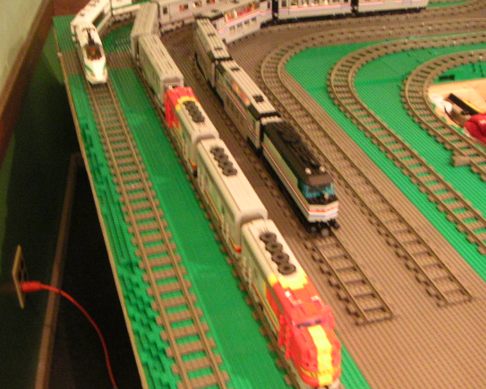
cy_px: 207
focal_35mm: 46
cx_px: 260
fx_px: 662
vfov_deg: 32.8
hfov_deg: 40.3
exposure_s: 1/4
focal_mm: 5.3
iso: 400
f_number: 2.9
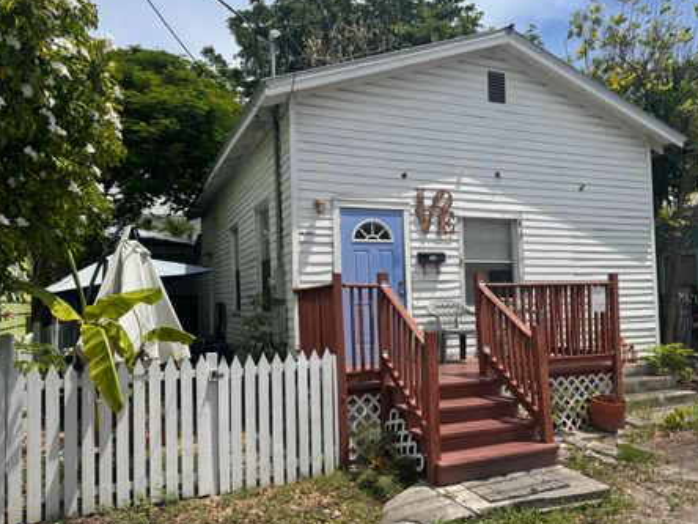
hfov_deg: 65.2
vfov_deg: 51.3
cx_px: 382
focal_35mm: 27
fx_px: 544
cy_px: 273
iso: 80
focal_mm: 6.76
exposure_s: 1/6410
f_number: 1.78
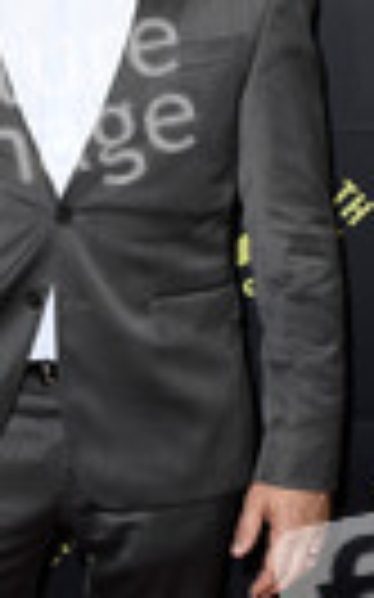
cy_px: 351
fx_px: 1355
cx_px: 95
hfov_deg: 15.6
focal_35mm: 83
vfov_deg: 24.9
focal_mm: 18
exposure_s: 1/160
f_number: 6.3
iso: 800
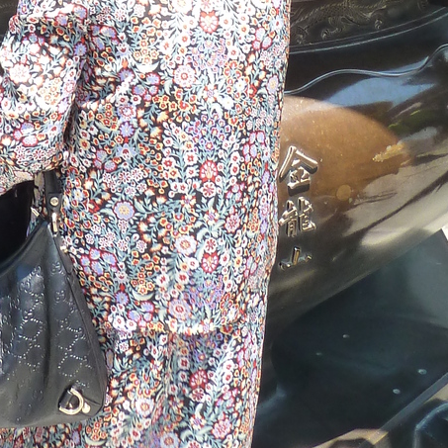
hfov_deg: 21.9
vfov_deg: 19.4
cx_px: 97
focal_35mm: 78
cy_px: -224
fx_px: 1142
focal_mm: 4.1
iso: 125
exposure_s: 1/160
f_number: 4
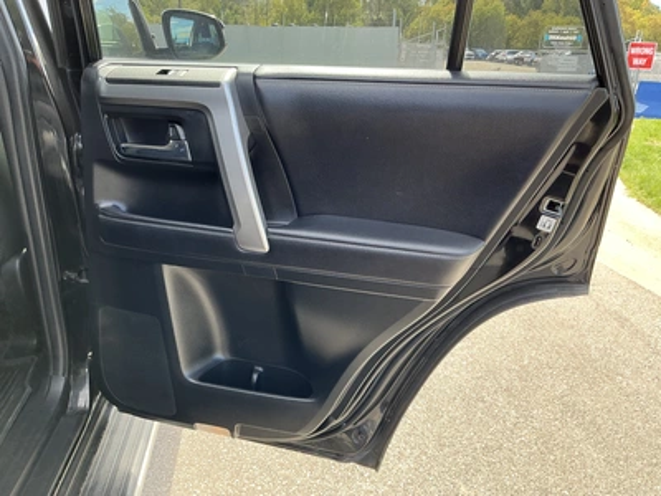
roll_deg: -0.5
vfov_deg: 49.7
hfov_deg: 63.4
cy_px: 248
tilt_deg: -16.9
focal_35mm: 28
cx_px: 330
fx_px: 535
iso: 20
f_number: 1.8
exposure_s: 1/122
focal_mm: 3
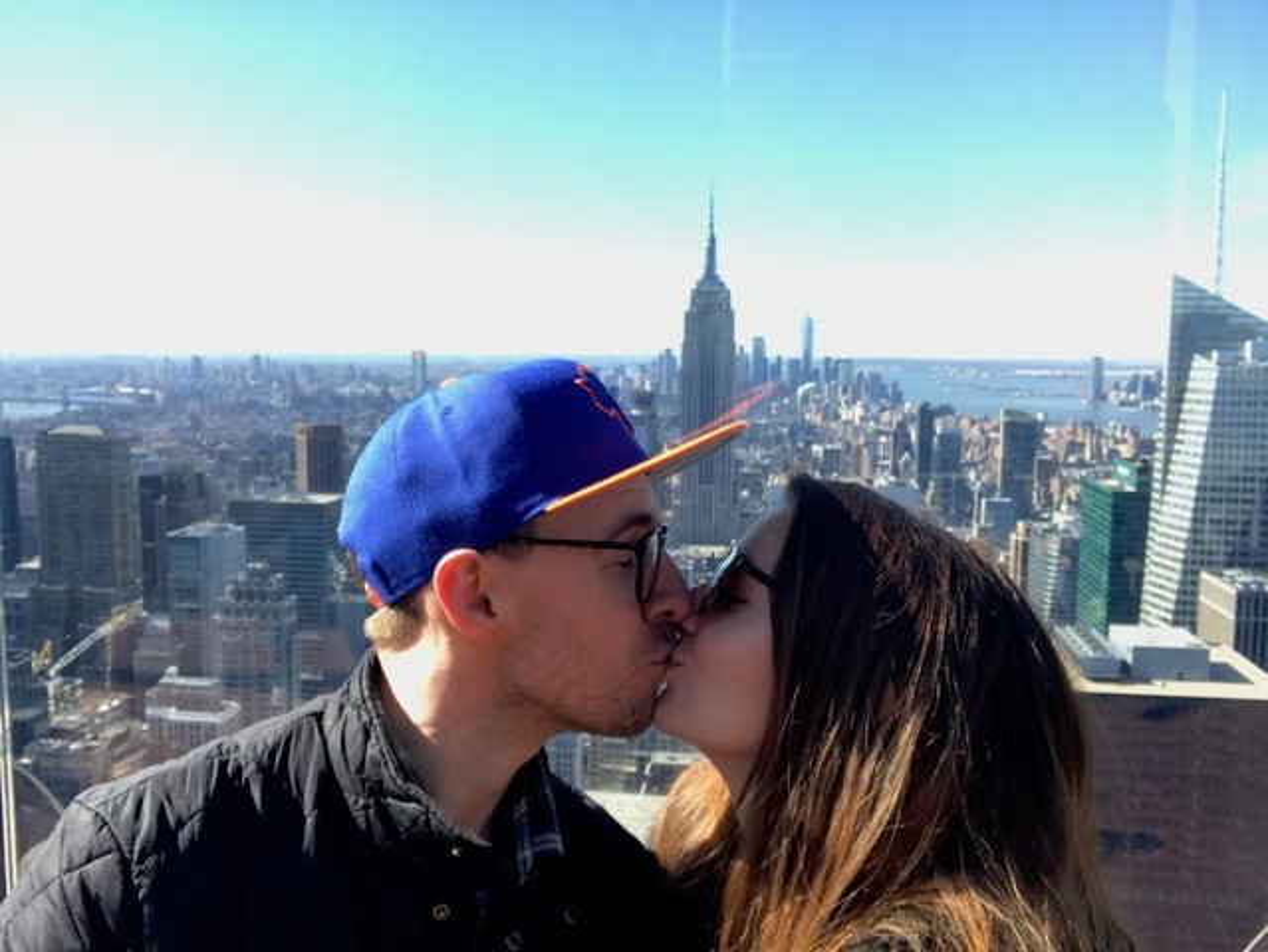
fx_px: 1173
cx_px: 634
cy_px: 476
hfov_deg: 56.8
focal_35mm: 32
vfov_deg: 44.2
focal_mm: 2.87
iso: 25
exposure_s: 1/340
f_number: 2.2
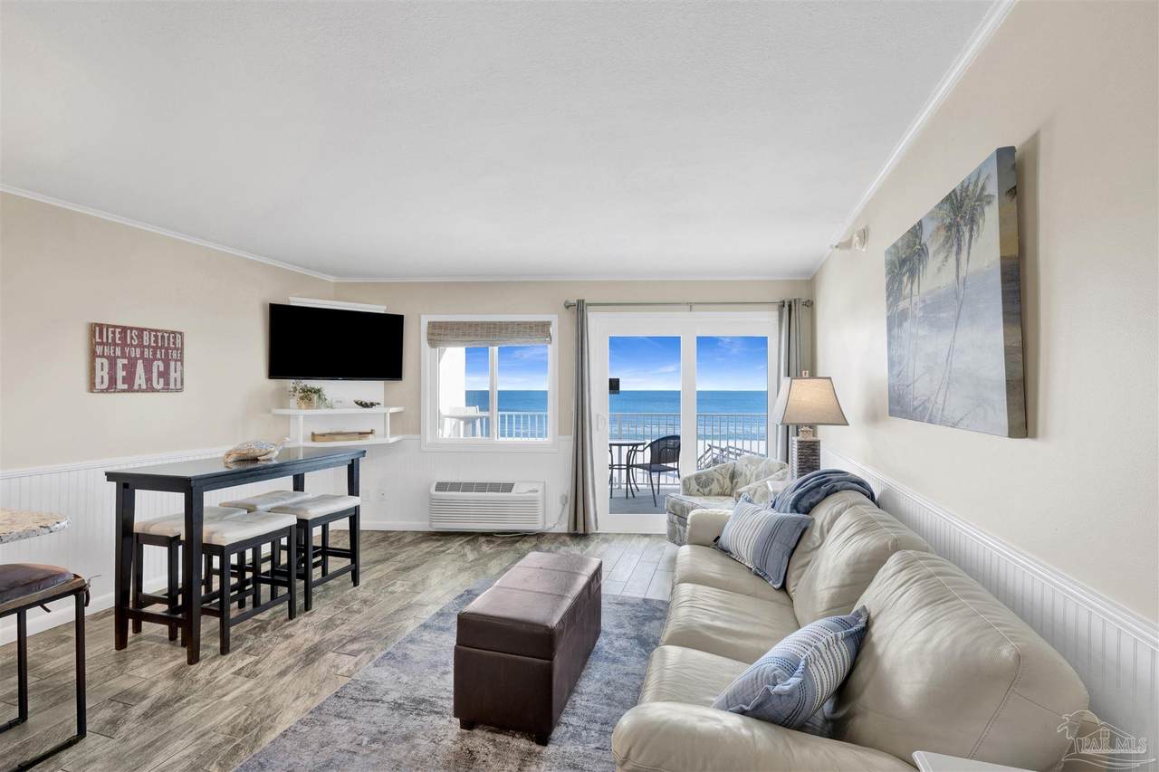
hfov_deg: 100.4
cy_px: 386
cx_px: 580
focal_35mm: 15
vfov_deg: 77.3
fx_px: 483
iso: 400
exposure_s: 1/15
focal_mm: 15
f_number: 11
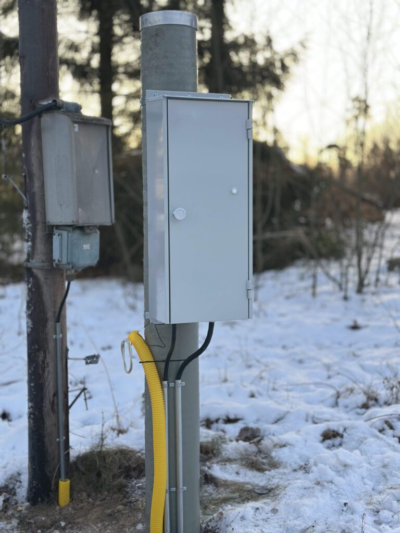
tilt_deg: -4.7
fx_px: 740
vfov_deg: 39.7
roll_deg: +0.0
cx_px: 200
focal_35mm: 48
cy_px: 266
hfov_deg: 30.3
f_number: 1.78
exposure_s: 1/980
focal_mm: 6.86
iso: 80
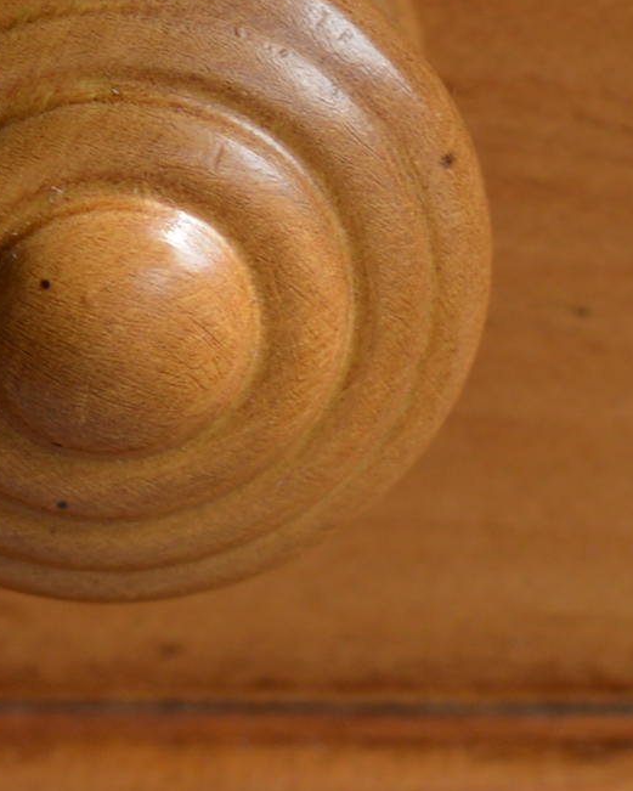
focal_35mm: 273
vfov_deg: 7.1
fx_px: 6392
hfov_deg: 5.7
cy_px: 107
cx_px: 100
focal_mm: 42
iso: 100
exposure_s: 1/100
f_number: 5.6
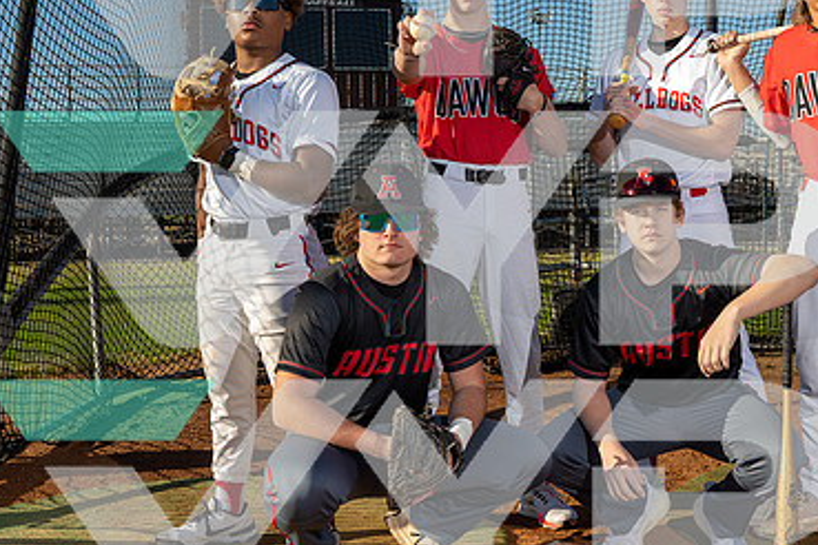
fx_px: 1250
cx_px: 556
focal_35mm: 55
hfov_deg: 35.8
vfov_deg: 24.6
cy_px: 229
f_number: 7.1
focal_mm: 35
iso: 64
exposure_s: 1/250
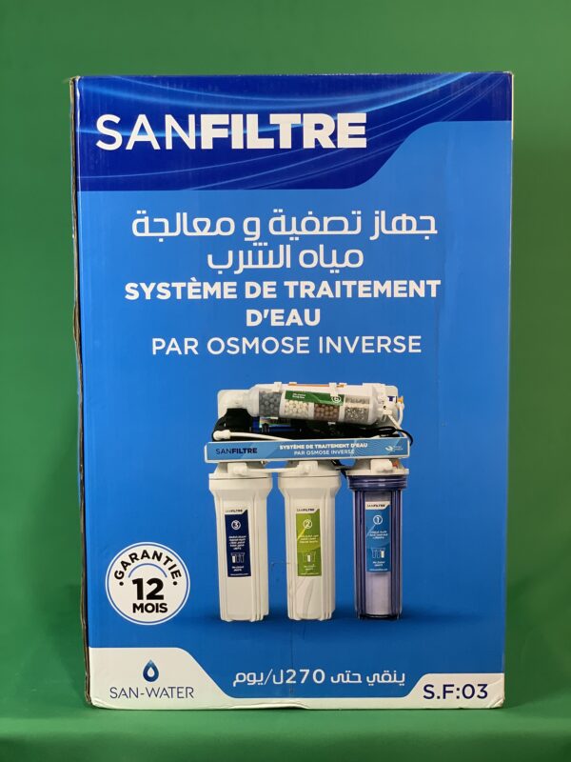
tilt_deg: -5.9
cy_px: 381
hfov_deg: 28.0
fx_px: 1144
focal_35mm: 52
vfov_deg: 36.8
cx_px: 286
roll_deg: +0.2
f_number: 2.4
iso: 100
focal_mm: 6
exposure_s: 1/50
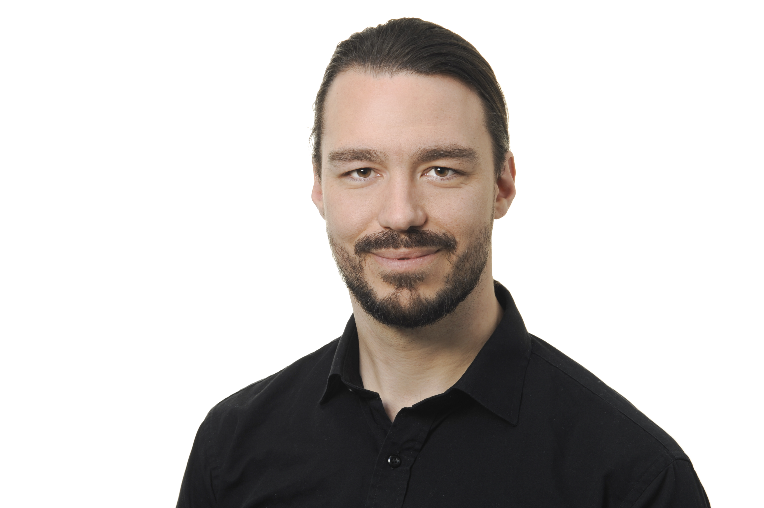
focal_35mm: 105
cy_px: 254
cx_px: 382
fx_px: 2227
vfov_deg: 13.0
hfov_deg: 19.5
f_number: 16
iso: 100
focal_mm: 105
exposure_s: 1/125
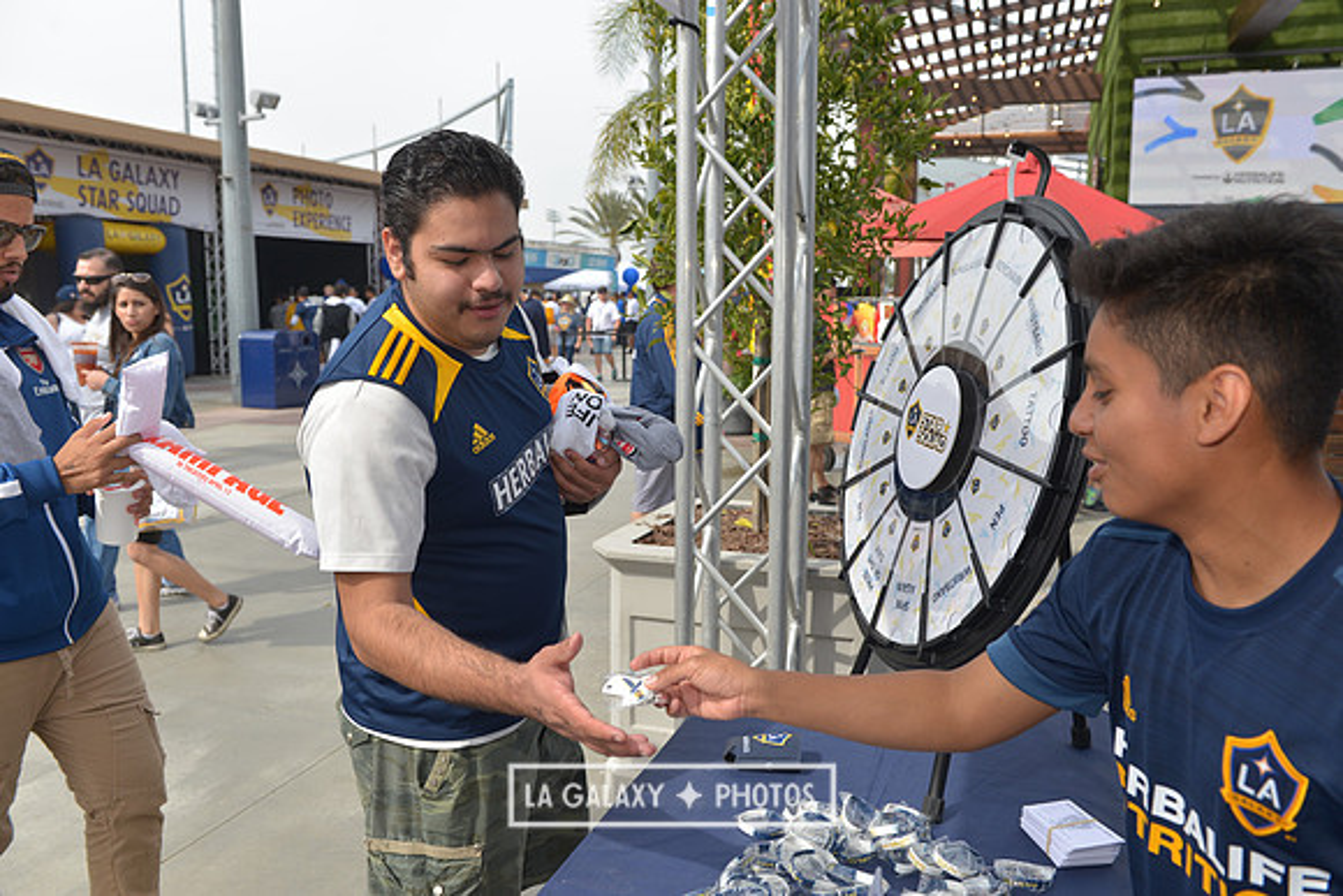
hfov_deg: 63.6
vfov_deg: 45.0
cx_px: 672
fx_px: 1082
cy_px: 448
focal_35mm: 29
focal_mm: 29
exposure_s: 1/800
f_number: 5.6
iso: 200
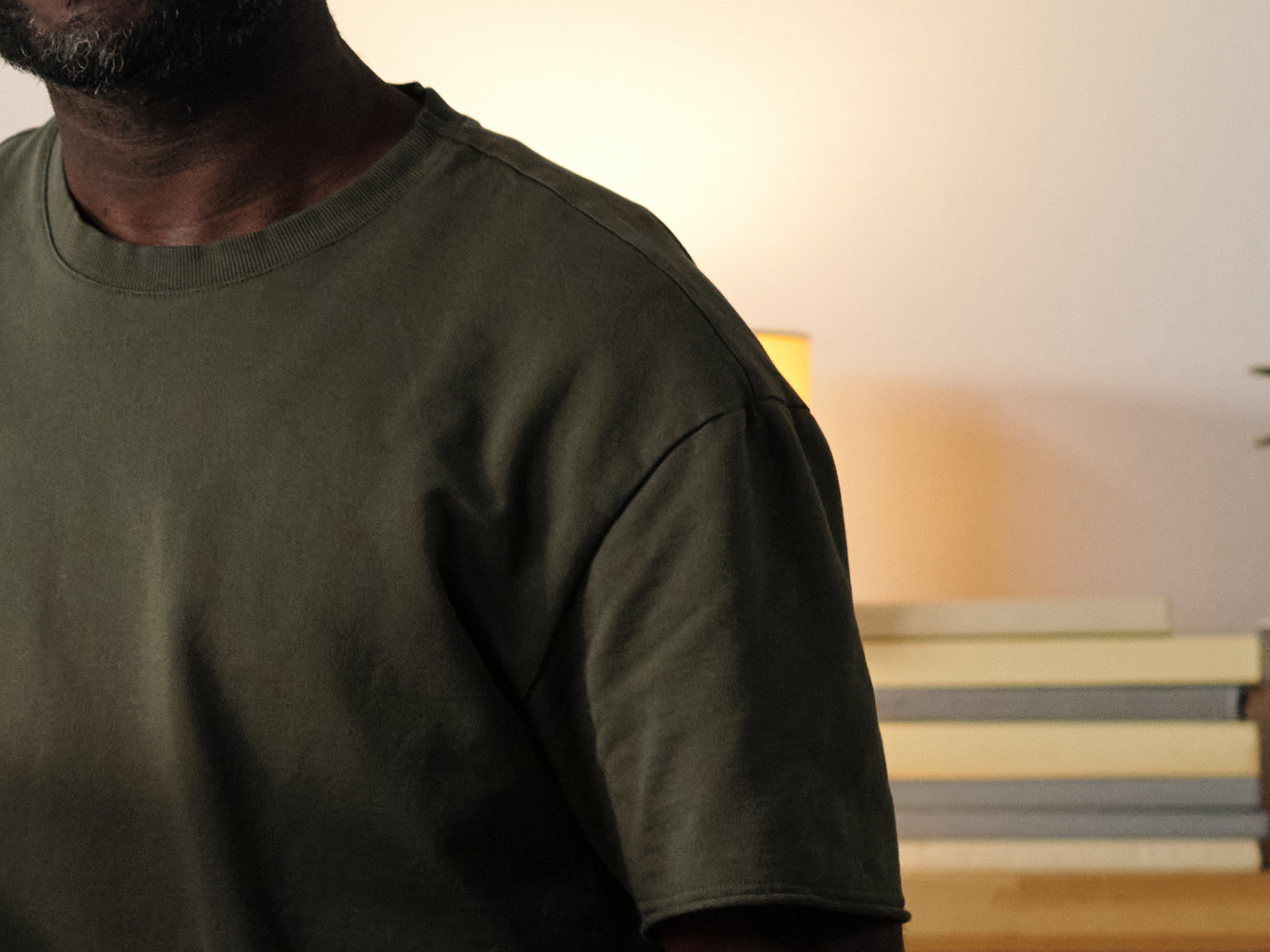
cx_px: -782
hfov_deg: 5.7
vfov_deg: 4.3
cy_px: 1093
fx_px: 12583
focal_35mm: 343
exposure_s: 1/160
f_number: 4.5
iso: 1600
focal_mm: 85
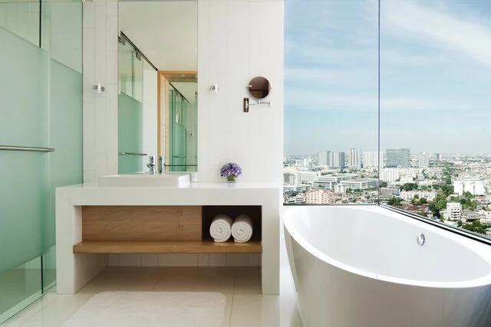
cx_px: 246
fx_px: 232
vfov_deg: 70.5
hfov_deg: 93.3
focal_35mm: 17
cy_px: 164
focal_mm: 17
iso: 100
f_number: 11
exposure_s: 1/2
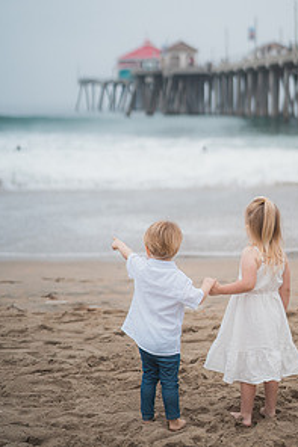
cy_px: 169
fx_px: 945
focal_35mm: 76
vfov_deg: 26.6
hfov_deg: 17.9
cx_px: 195
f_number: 1.4
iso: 160
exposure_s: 1/4000
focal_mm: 50
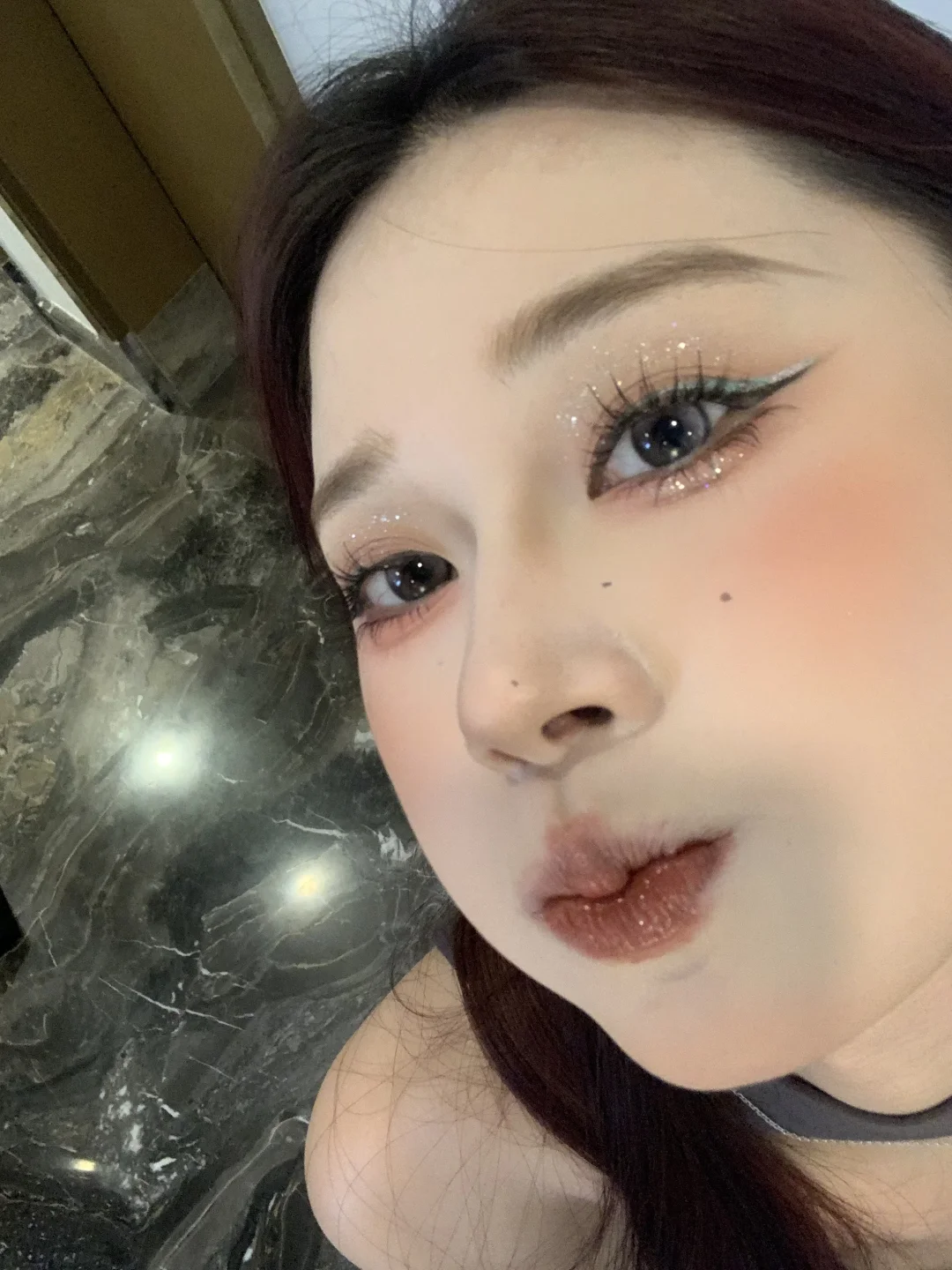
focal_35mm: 32
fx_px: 1173
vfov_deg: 56.8
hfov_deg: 44.2
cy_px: 635
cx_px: 476
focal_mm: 2.87
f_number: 2.2
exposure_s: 1/60
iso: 200
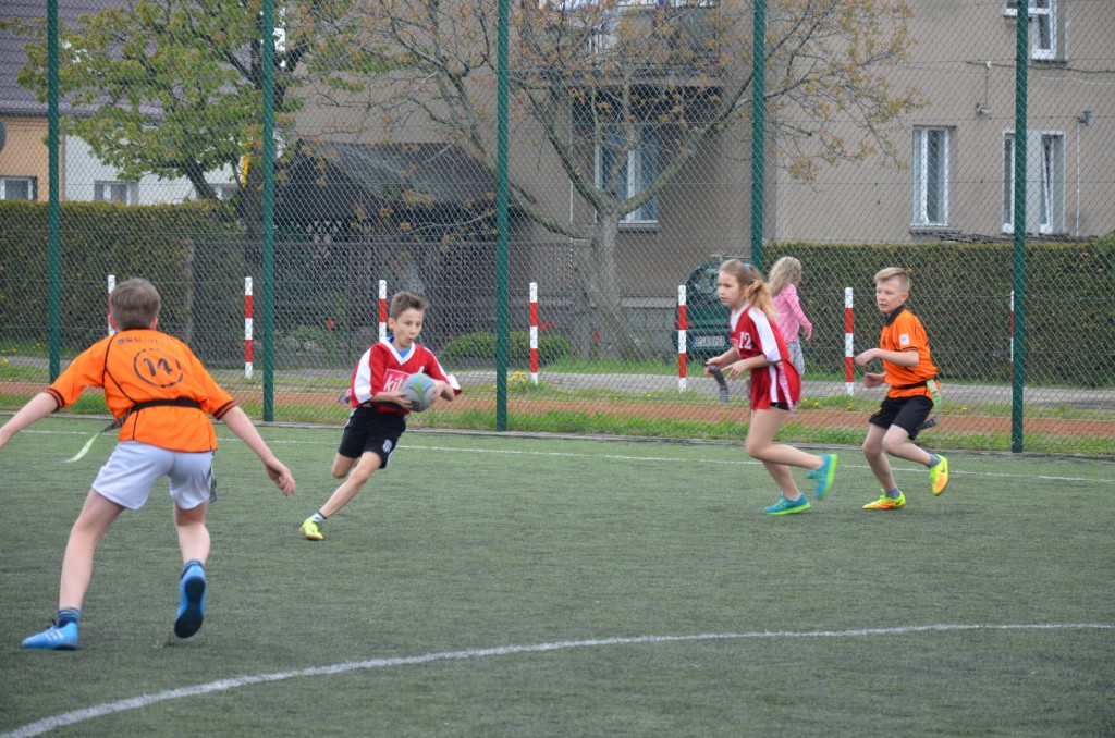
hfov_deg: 13.1
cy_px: 369
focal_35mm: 158
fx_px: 4868
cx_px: 558
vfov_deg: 8.7
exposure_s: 1/160
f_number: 6.3
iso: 200
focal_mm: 105
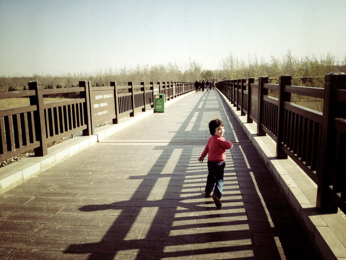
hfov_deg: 52.6
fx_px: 350
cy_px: 130
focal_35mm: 35
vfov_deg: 40.7
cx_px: 173
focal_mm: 4.28
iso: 64
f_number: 2.4
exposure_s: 1/1453
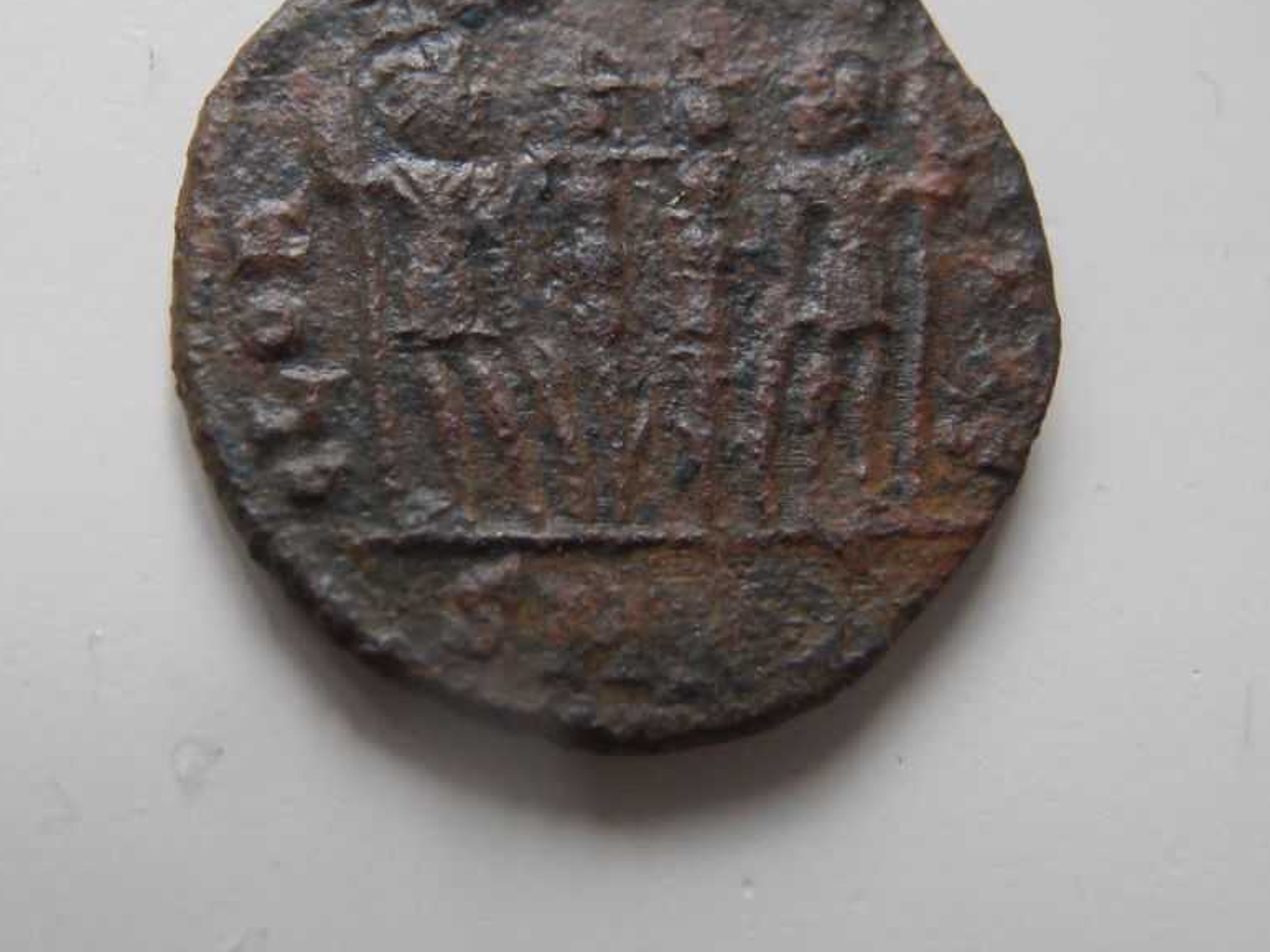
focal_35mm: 48
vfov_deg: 30.2
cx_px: 550
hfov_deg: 39.6
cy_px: 372
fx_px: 1761
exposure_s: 1/30
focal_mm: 6.61
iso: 125
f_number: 3.9
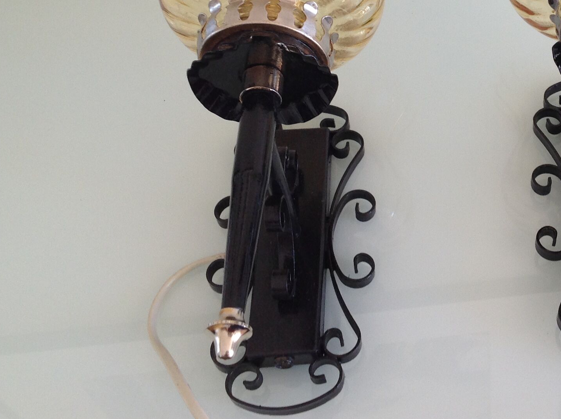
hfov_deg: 30.0
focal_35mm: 63
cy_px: 59
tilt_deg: -52.4
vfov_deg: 22.8
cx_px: 450
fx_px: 1020
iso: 64
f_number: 2.4
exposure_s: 1/40
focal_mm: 4.28
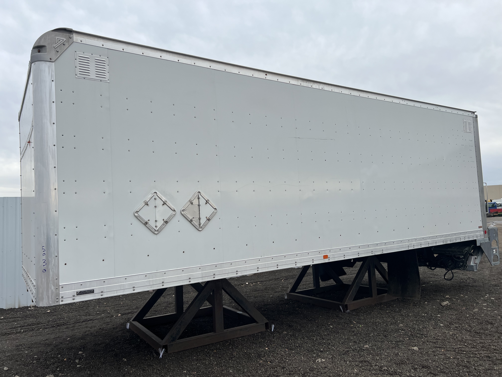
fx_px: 377
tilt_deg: +3.5
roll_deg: +1.9
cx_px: 251
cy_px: 188
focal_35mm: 26
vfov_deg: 53.1
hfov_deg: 67.3
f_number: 1.5
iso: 50
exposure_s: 1/940
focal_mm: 5.7
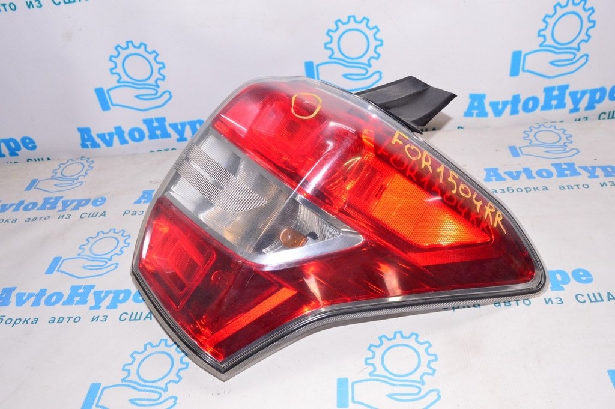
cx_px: 308
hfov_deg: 57.3
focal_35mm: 33
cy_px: 204
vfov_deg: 39.9
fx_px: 563
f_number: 8
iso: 1600
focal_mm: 22
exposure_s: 1/160
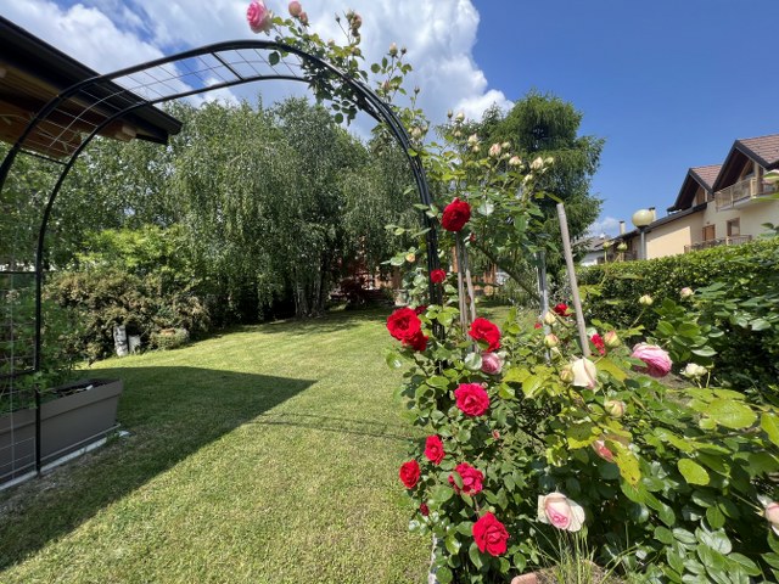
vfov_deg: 89.9
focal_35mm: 13
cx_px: 390
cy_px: 292
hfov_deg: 106.2
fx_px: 293
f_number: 1.8
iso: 32
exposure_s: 1/681
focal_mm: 1.57
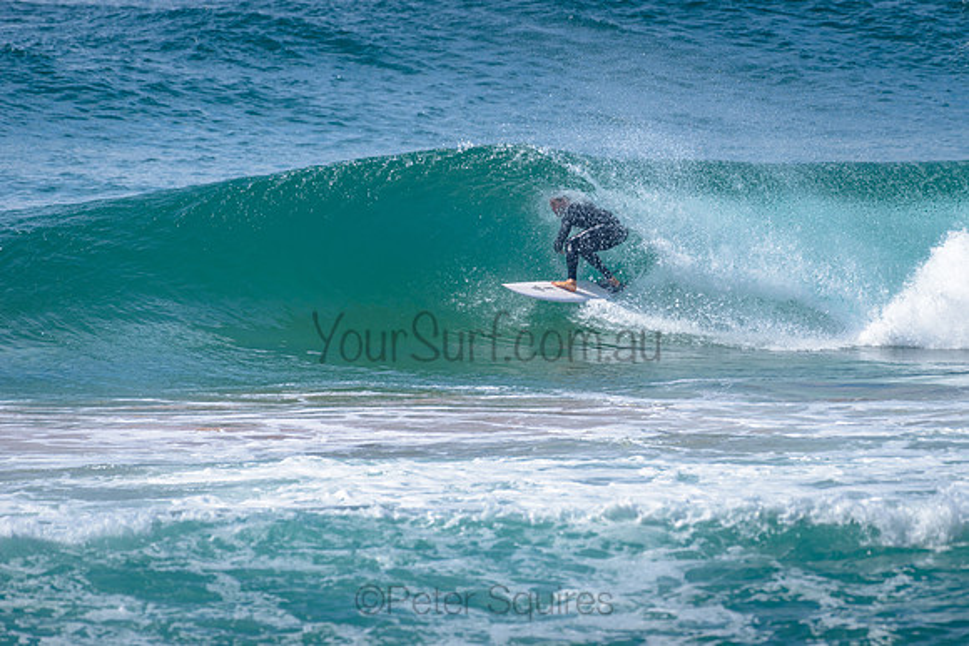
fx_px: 16494
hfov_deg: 3.4
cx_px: 594
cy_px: 250
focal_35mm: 613
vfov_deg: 2.2
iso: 110
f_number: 5.6
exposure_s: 1/2000
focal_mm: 500
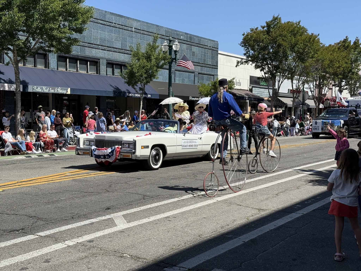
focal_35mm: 48
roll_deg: +1.0
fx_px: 501
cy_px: 136
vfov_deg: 30.3
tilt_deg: -4.3
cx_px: 180
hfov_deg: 39.7
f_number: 1.78
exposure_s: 1/3534
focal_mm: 6.76
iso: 64
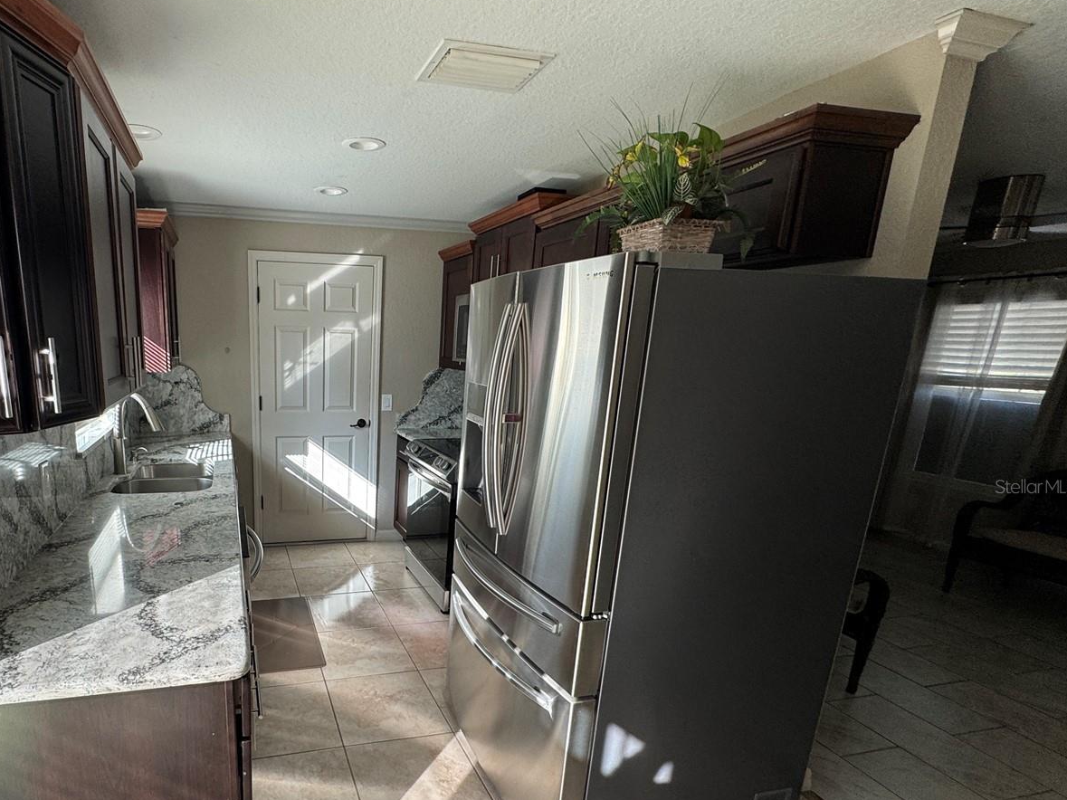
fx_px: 586
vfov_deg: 67.9
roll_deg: -1.2
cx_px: 357
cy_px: 486
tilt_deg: -13.8
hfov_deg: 81.8
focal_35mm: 19
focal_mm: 2.22
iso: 100
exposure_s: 1/99
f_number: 2.2
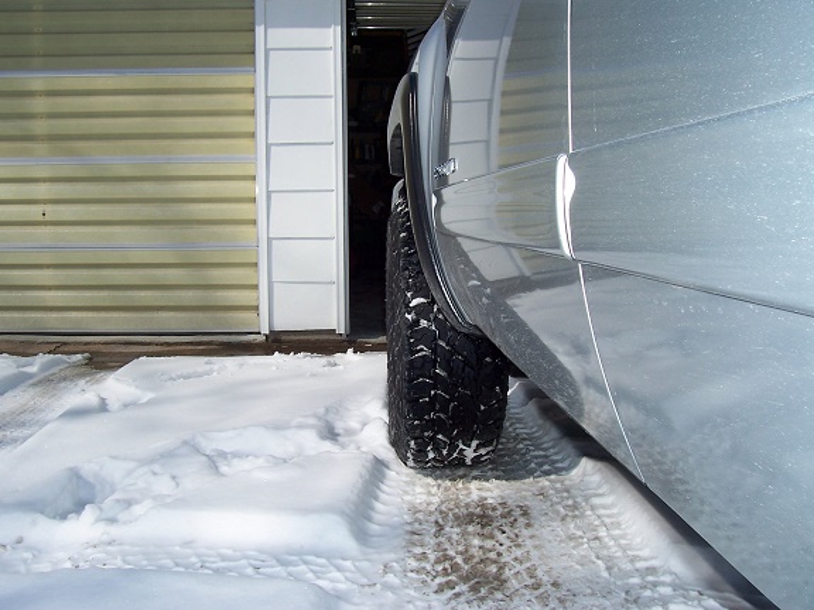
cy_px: 305
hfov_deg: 54.0
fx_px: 800
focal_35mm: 34
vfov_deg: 41.8
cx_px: 407
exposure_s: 1/1000
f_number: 5.6
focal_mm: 5.6
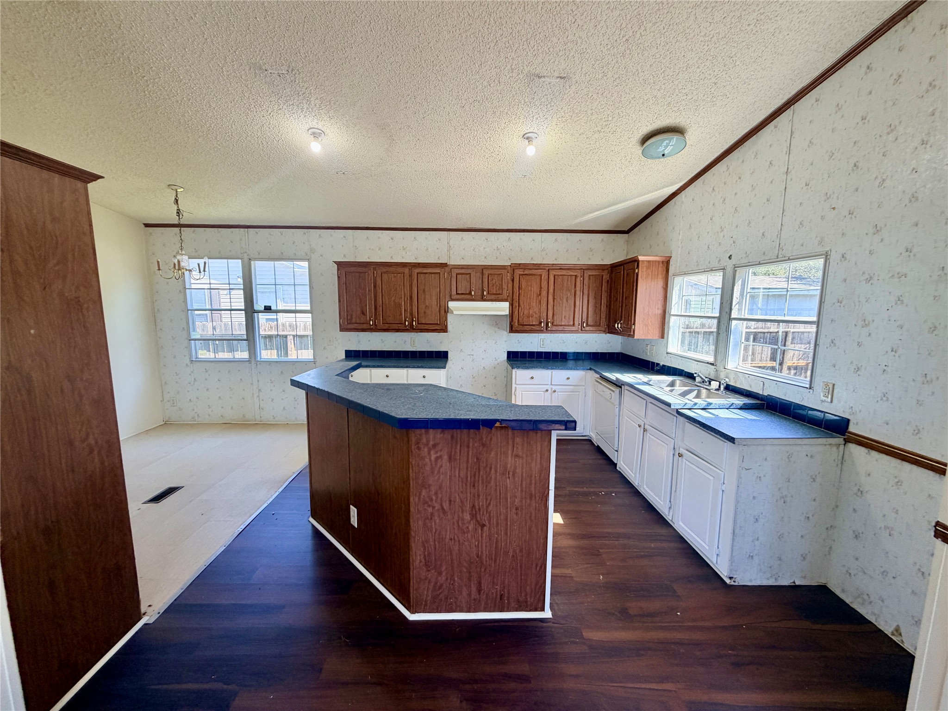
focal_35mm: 14
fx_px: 383
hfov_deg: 102.1
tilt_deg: -5.5
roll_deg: +0.4
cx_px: 474
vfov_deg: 85.7
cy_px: 356
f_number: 2.2
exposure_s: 1/120
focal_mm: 2.22
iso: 100
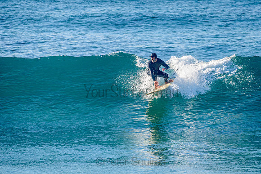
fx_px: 4426
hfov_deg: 3.4
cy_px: 82
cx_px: 159
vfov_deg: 2.3
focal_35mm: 610
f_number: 5.6
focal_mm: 500
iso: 360
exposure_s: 1/2000
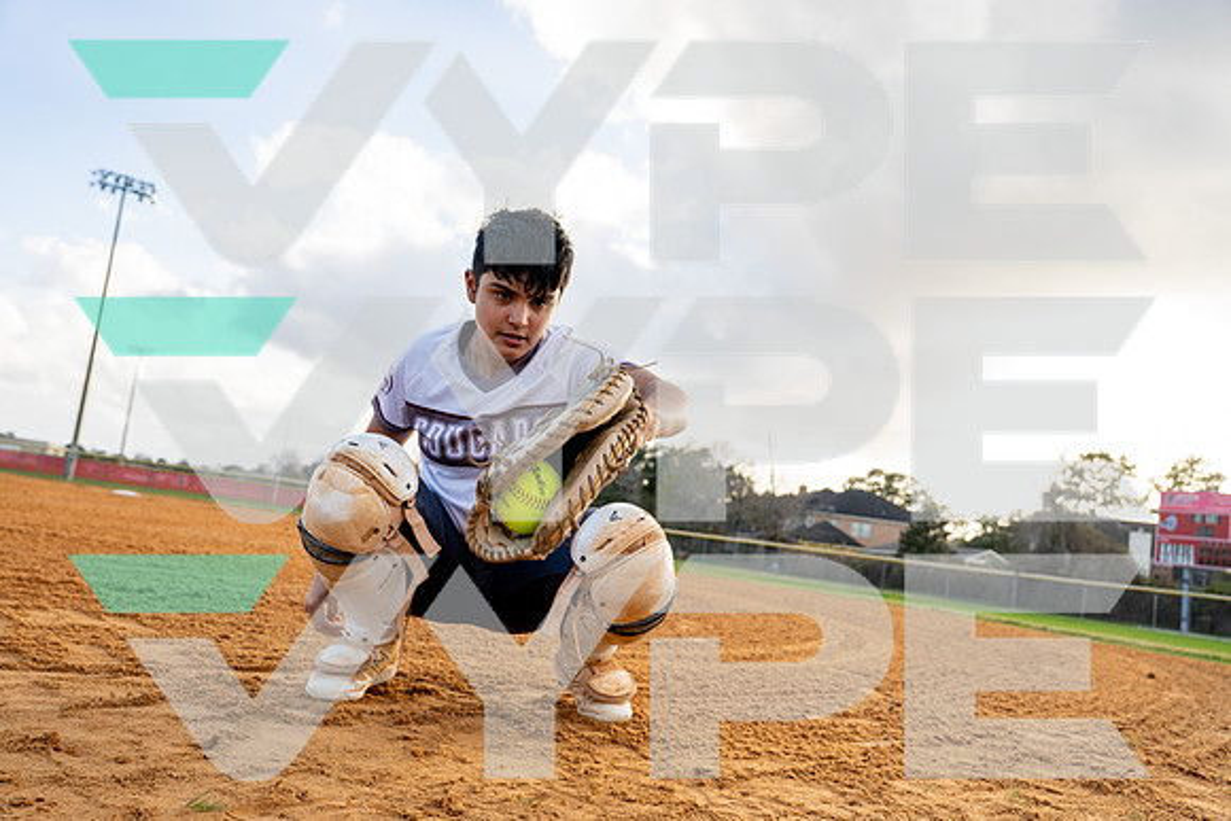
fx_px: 1026
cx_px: 616
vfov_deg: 43.6
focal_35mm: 30
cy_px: 410
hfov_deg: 61.9
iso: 100
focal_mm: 30
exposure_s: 1/250
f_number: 5
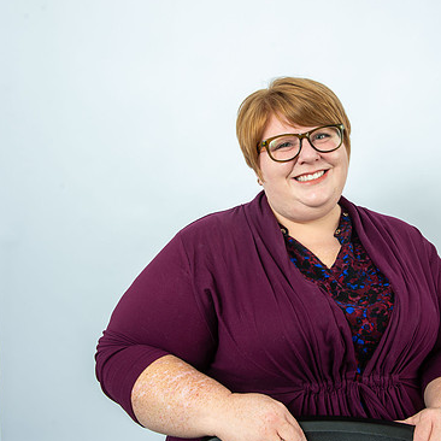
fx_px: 562
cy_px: 227
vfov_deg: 42.8
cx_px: 296
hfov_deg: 42.2
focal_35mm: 39
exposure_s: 1/250
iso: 160
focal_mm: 29
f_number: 8
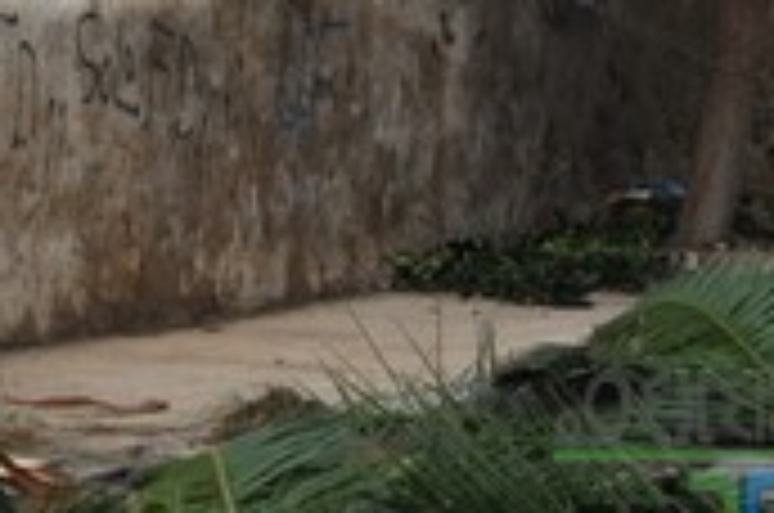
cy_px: -232
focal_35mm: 308
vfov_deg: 4.4
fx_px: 6607
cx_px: 842
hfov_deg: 6.7
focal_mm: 55
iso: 200
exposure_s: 1/200
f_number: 11
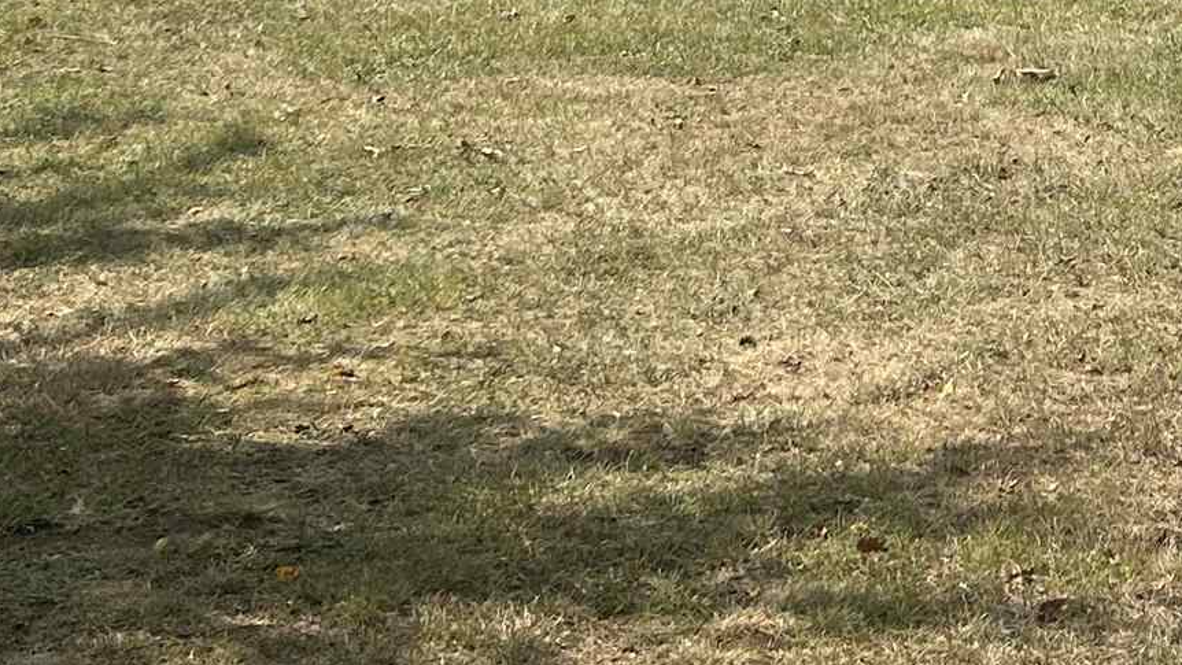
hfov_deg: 20.7
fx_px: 3166
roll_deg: -1.0
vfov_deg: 11.1
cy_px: -581
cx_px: 1067
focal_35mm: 101
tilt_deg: +7.6
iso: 50
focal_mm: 5.7
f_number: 1.5
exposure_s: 1/6993
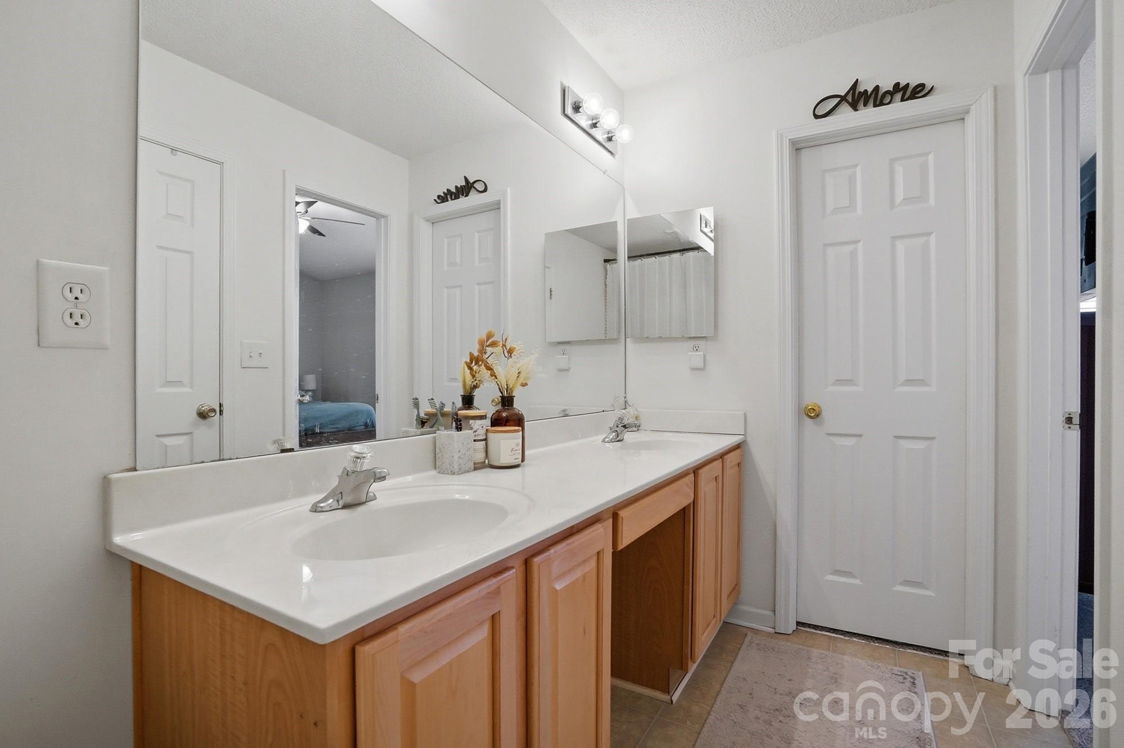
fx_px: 499
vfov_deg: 73.7
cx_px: 562
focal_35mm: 16
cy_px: 374
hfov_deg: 96.8
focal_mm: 16
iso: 4000
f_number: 10
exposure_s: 1/1600
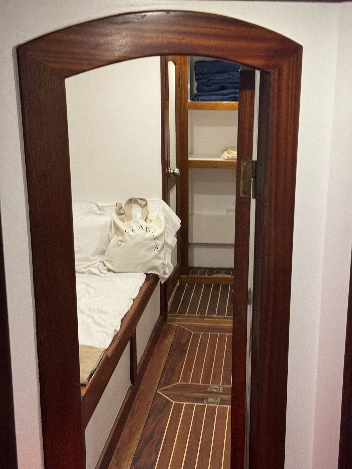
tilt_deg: -11.8
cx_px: 176
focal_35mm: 48
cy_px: 234
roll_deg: +1.3
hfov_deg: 30.3
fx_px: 651
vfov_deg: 39.7
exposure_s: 1/40
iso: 400
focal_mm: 6.86
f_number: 1.78
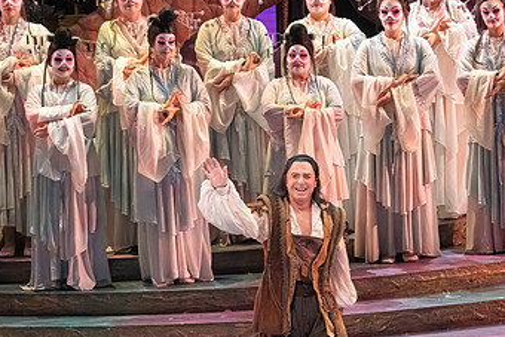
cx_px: 304
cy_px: 243
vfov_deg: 4.0
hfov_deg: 6.0
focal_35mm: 341
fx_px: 4785
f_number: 10
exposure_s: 1/1000
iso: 20000
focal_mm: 200
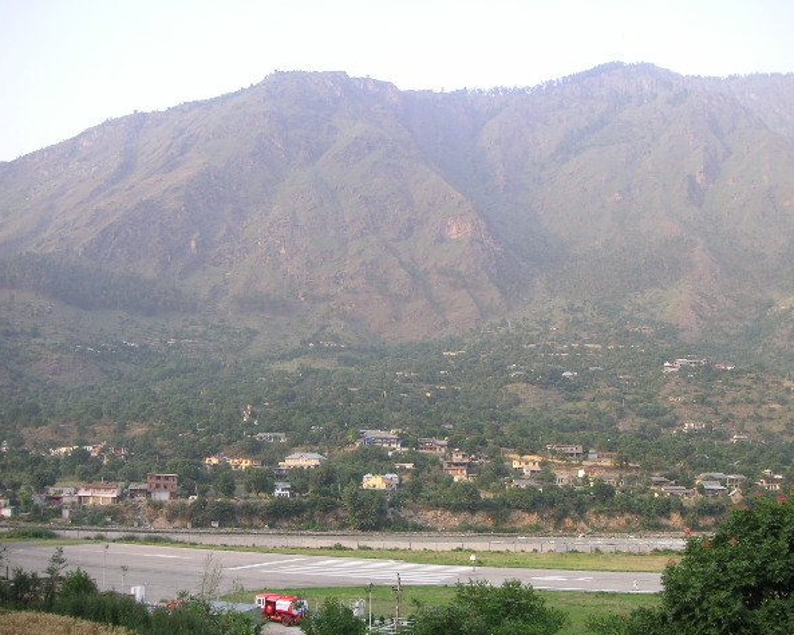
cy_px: 320
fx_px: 916
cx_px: 410
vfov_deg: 38.2
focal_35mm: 39
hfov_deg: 46.8
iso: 50
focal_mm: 6.1
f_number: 2.8
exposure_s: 1/125
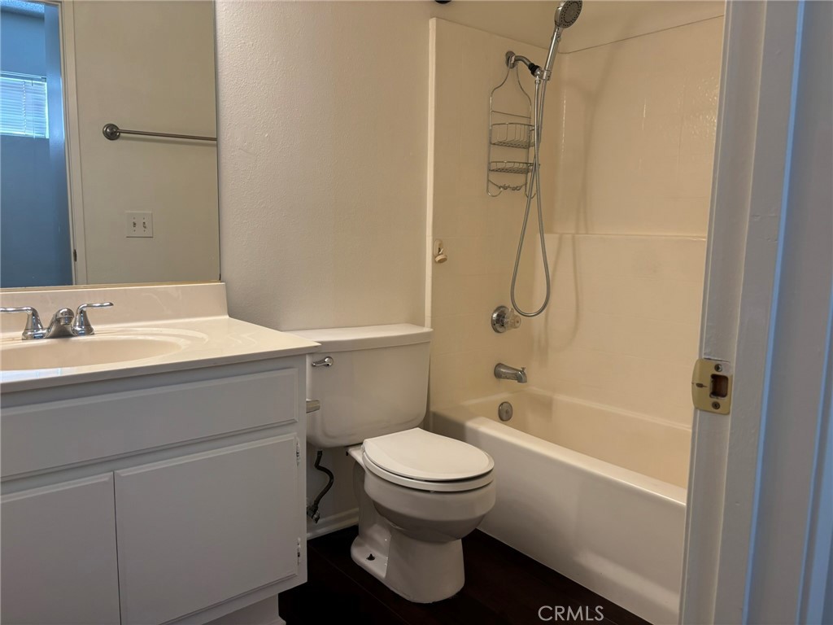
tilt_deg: -8.5
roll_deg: -1.2
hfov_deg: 67.3
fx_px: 626
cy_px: 312
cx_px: 416
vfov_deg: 53.1
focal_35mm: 26
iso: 125
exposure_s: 1/120
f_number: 1.6
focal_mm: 5.96
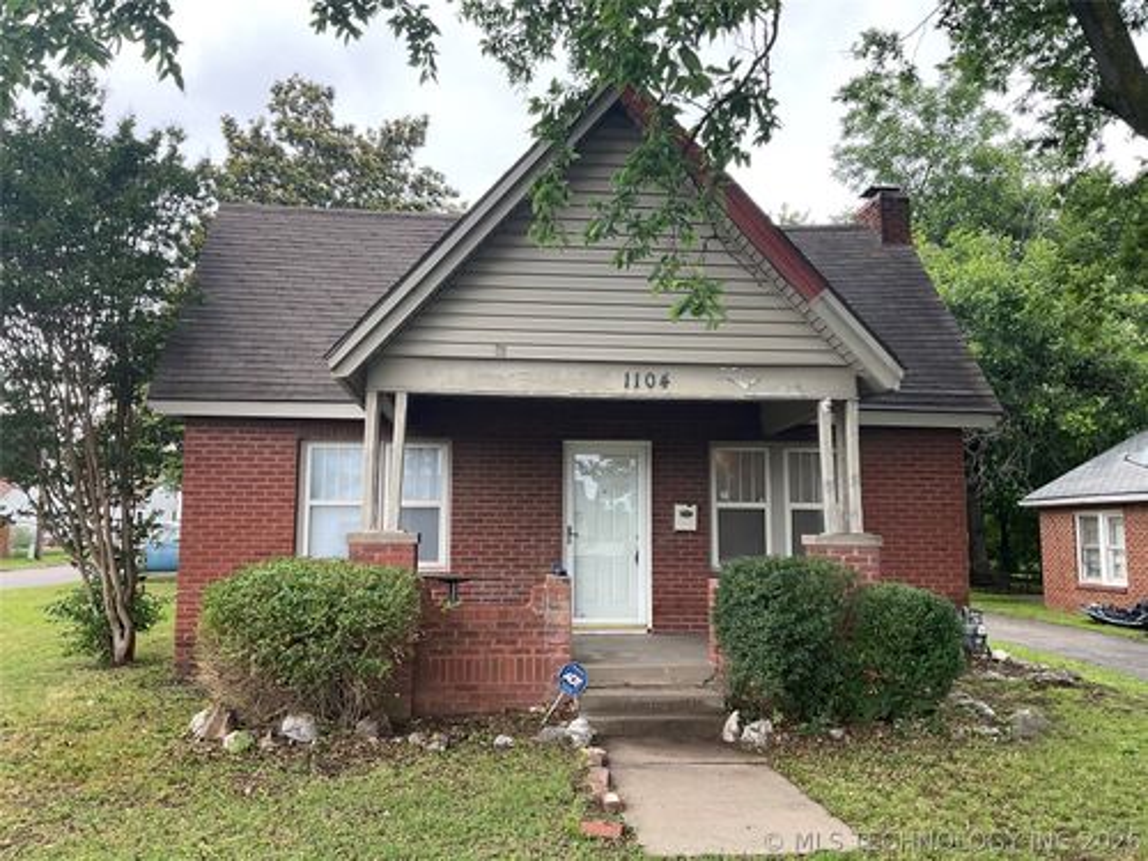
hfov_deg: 61.7
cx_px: 574
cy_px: 430
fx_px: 962
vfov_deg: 48.2
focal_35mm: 29
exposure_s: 1/122
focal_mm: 3
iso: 25
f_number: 1.8
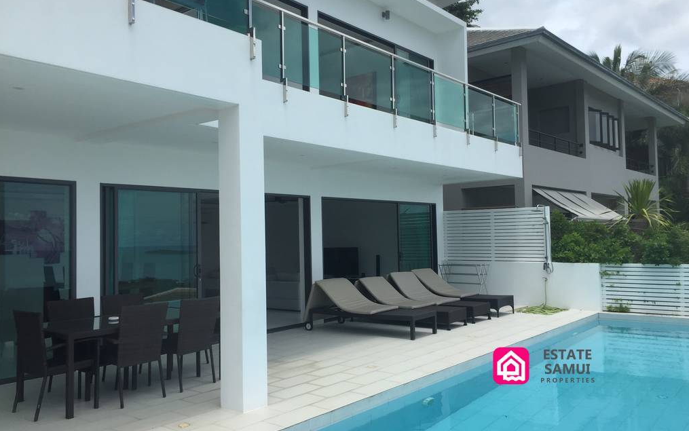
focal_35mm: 31
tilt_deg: +0.7
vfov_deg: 40.6
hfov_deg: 61.2
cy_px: 214
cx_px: 346
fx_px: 582
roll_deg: -0.3
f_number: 2.2
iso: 32
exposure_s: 1/2475
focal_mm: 4.15
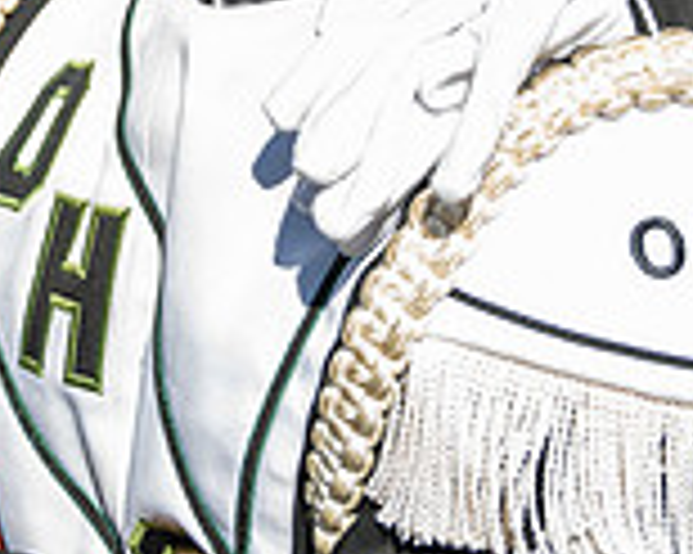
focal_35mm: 85
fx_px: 1742
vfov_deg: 16.9
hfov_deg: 22.5
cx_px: 346
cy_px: -191
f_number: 4.5
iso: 64
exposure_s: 1/250
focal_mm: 24
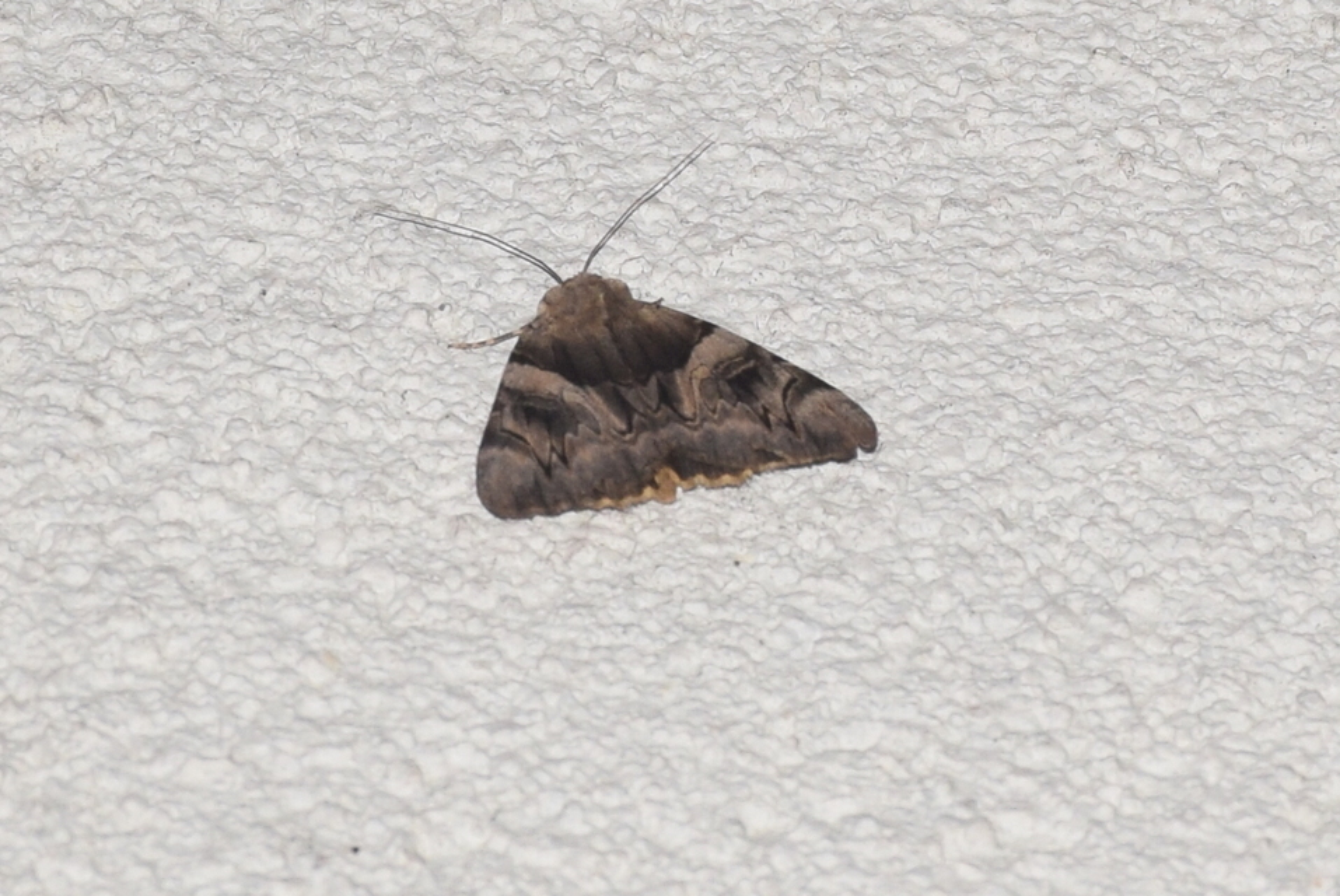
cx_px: 670
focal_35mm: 210
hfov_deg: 9.8
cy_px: 448
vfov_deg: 6.6
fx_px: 7824
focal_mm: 140
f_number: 7.1
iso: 320
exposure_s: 1/60
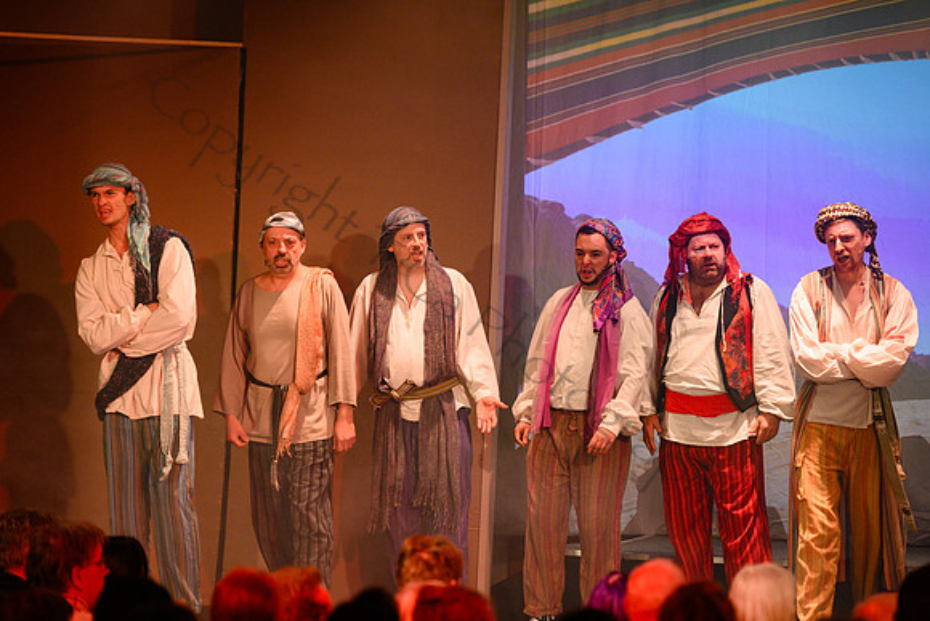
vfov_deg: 8.6
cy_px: 310
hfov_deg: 12.8
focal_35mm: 160
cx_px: 465
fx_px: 4134
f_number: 2.8
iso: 640
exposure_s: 1/200
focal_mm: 160
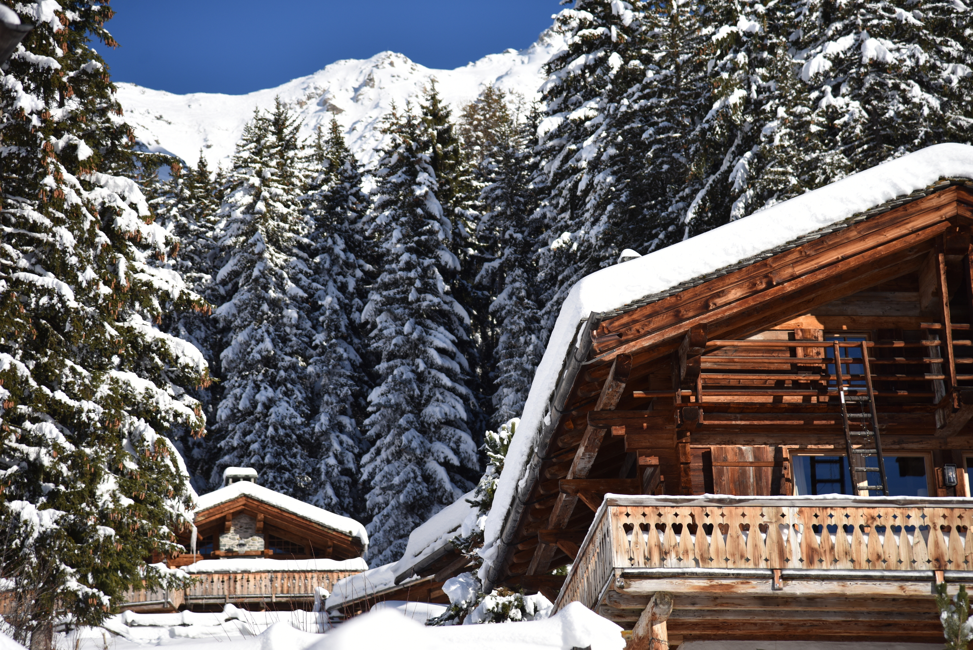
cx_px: 486
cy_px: 325
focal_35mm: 120
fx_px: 3244
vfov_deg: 11.4
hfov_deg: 17.1
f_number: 4
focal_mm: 120
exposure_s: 1/2000
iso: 200
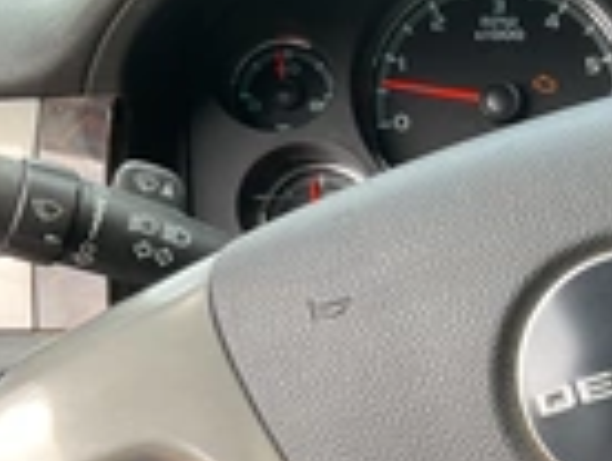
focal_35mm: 84
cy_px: 470
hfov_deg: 21.8
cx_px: 701
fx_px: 1488
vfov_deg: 17.2
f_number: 1.8
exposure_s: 1/122
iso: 32
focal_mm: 3
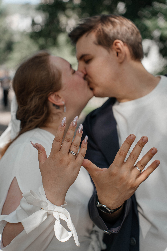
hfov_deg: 18.2
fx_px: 522
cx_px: 84
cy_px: 126
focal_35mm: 75
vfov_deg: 27.0
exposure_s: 1/200
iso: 50
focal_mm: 75
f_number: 4
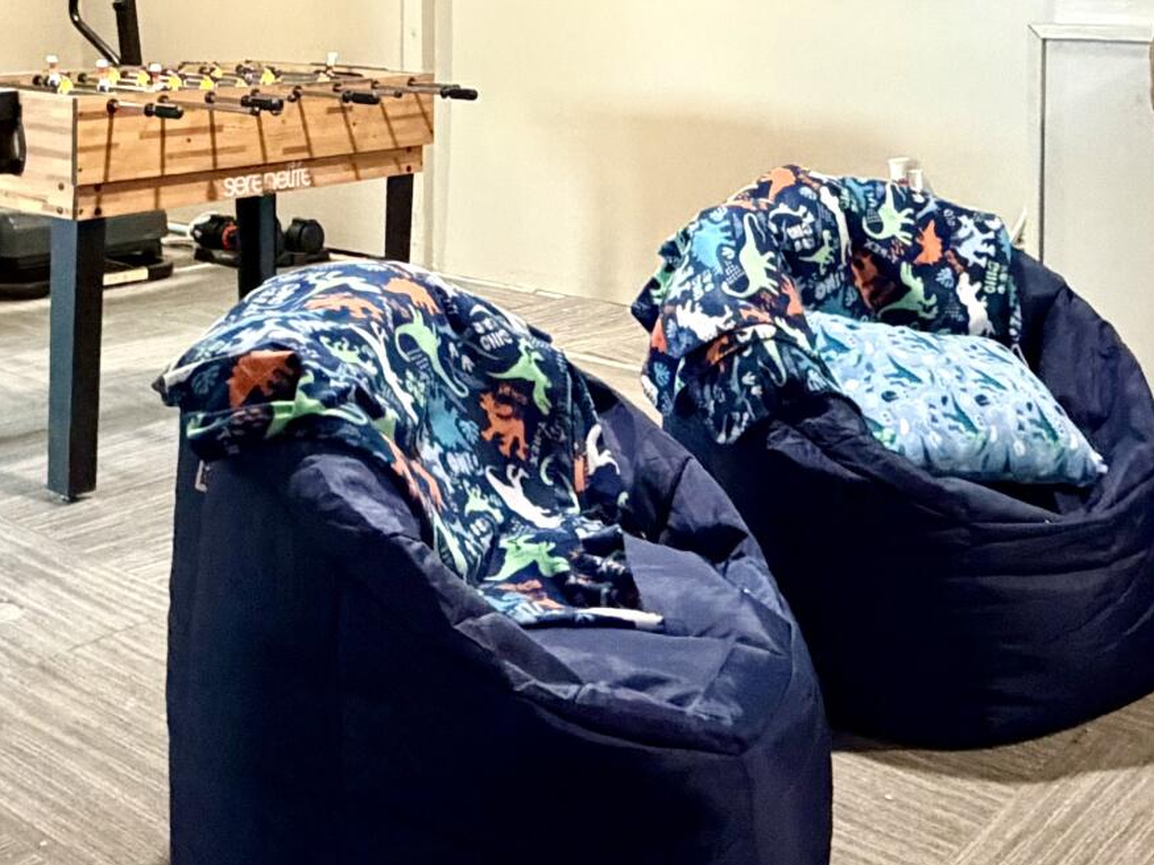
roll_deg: -0.5
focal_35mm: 48
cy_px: 46
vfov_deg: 28.8
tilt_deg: -1.6
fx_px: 1600
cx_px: 384
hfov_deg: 39.2
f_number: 2.2
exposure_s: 1/60
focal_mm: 2.22
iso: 1250
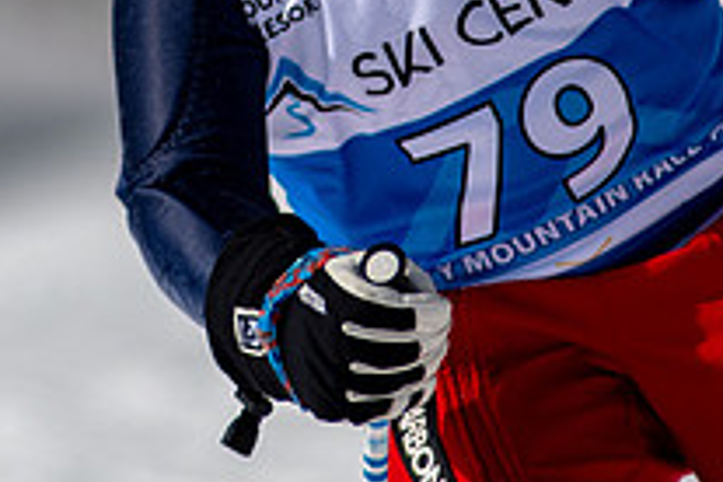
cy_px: -153
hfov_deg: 1.5
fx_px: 28335
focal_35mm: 1411
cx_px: 160
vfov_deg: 1.0
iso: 100
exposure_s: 1/8000
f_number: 2.8
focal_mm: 300
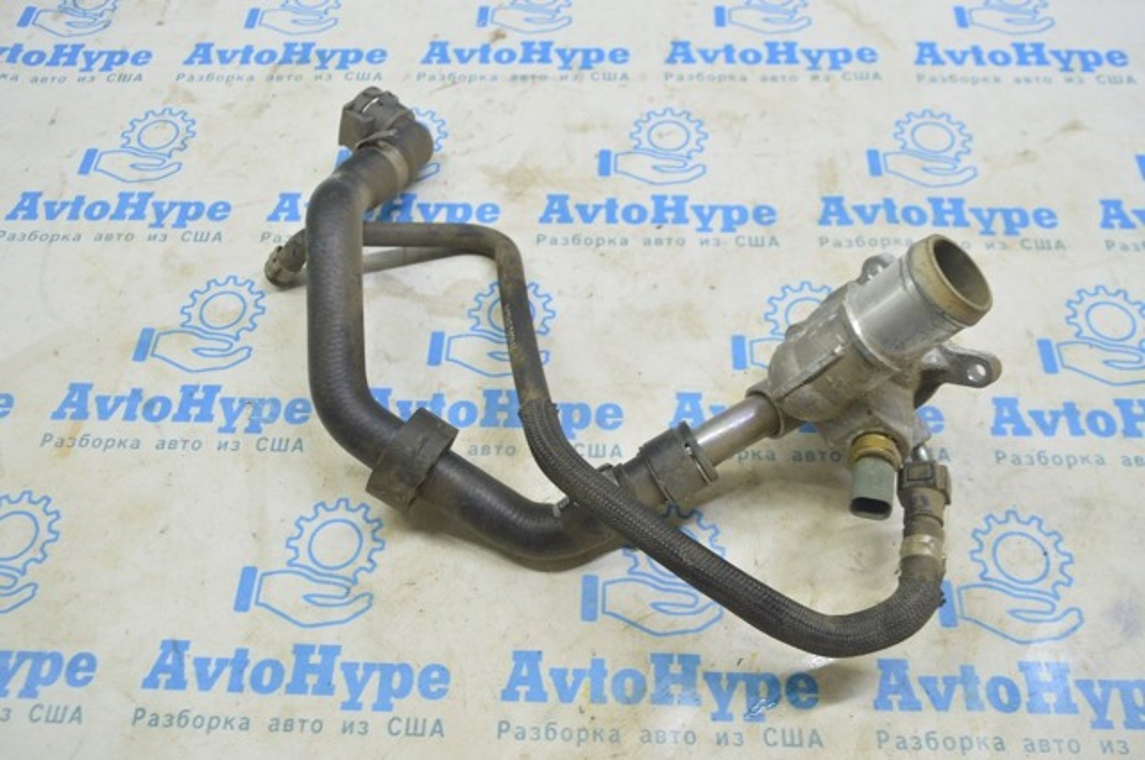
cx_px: 572
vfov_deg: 43.5
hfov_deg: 62.0
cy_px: 380
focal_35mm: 30
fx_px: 953
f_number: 5.6
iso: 400
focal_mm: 20
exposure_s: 1/20
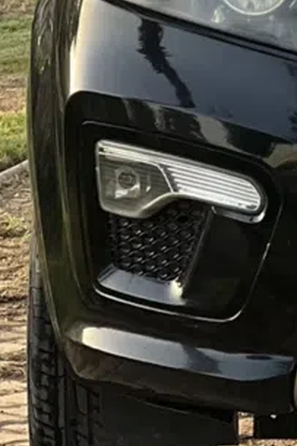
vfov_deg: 5.7
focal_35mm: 359
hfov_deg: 3.8
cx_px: 650
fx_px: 4447
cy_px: -254
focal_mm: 9
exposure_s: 1/121
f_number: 2.8
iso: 40
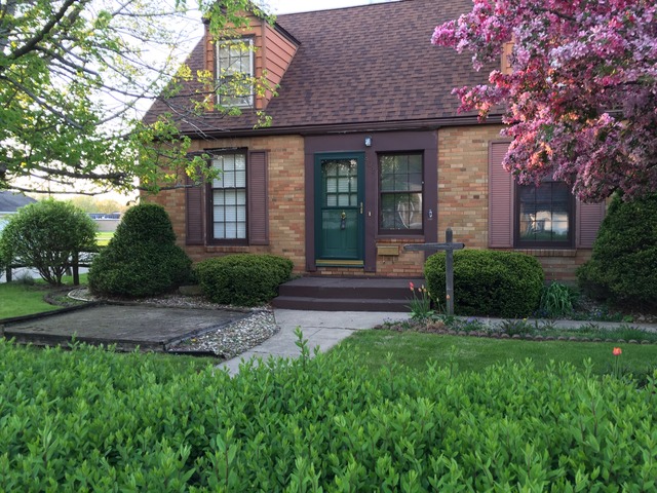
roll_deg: -0.4
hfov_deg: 61.7
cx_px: 328
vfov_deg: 48.2
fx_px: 550
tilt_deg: -1.9
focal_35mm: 29
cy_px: 246
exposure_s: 1/60
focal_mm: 4.15
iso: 40
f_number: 2.2
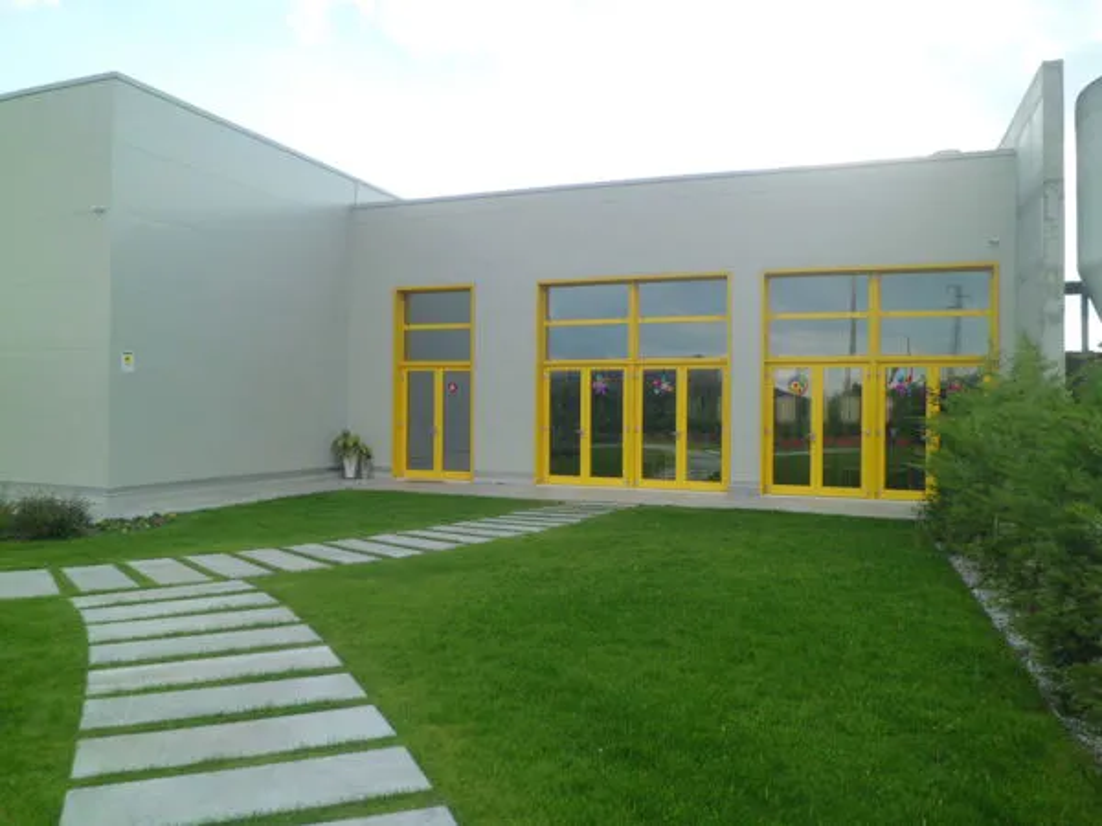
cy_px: 413
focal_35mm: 26
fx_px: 828
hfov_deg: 67.3
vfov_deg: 53.1
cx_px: 551
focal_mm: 4.7
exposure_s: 1/100
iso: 100
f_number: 7.9
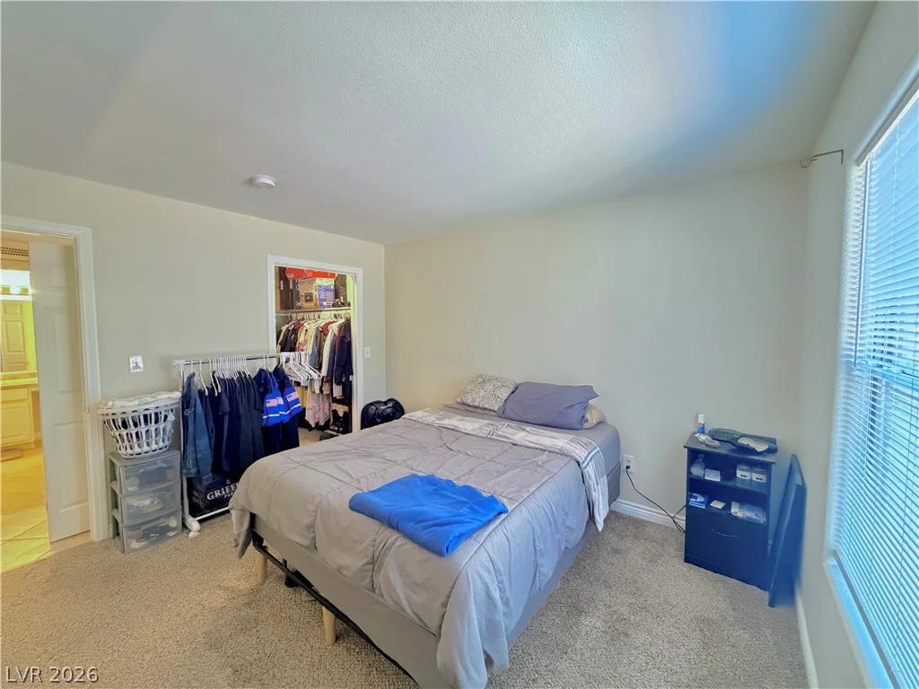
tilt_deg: -2.9
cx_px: 460
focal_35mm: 14
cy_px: 344
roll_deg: +0.6
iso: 1000
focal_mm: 2.22
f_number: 2.2
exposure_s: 1/60
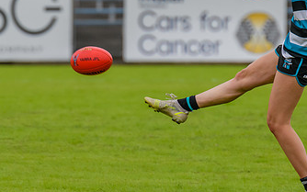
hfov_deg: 1.8
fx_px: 9817
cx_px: 157
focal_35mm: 1173
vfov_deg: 1.1
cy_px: 114
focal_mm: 420
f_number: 6.3
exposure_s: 1/2000
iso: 800
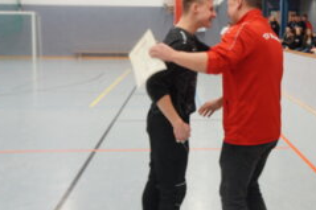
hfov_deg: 33.7
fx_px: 507
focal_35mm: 58
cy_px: 81
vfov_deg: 23.4
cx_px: 247
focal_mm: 23
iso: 640
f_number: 4
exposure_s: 1/60
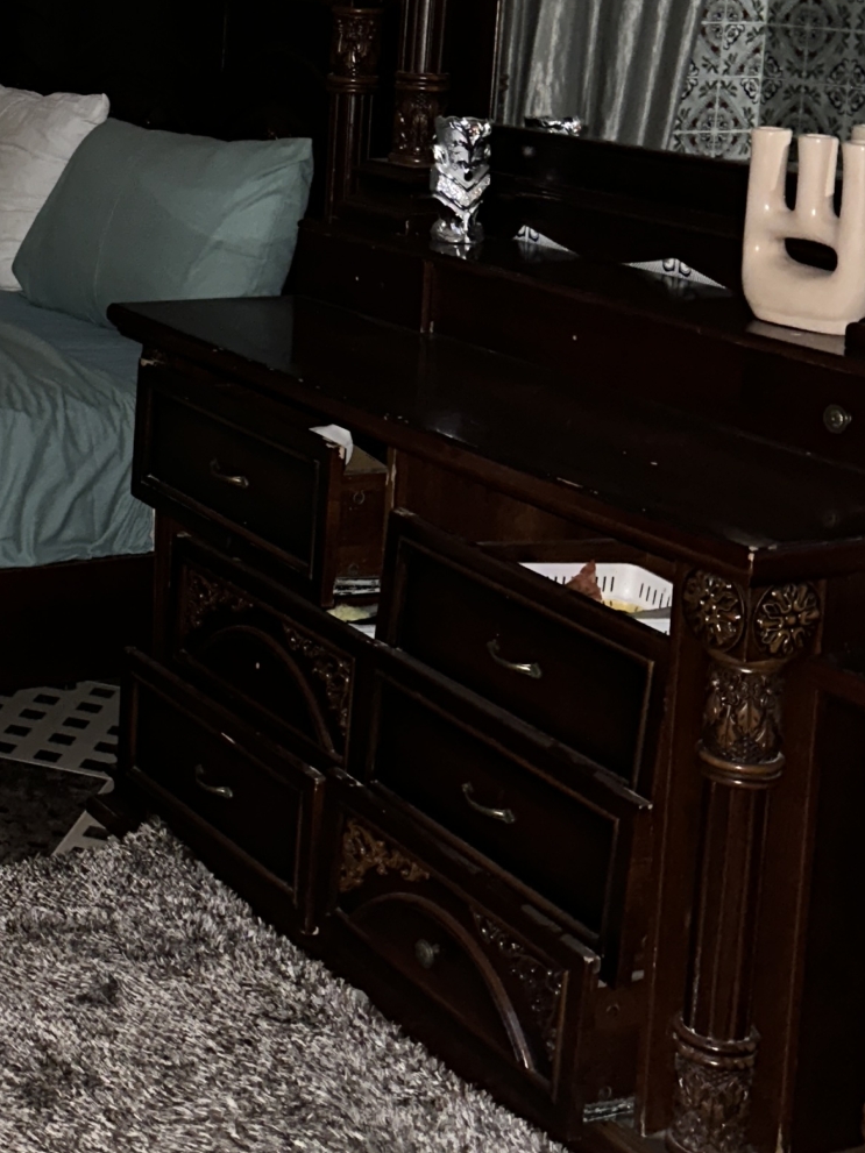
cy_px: 162
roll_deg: -0.7
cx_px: -189
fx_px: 2066
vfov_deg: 30.1
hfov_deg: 21.8
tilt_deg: -7.0
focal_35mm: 62
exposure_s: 1/4
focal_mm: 6.86
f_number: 1.78
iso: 500
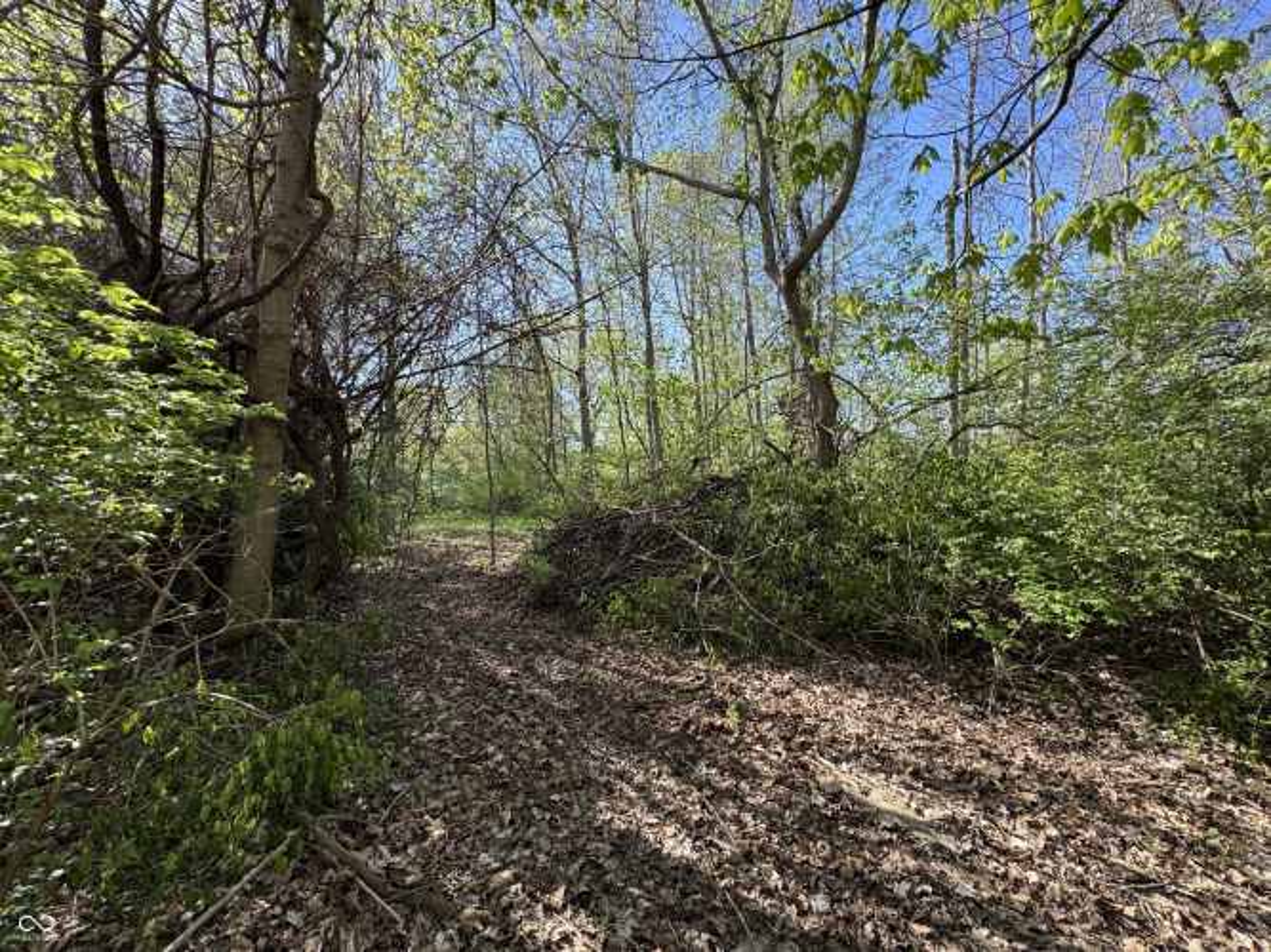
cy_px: 476
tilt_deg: +0.5
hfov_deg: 102.1
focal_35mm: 14
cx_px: 636
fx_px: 514
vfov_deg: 85.7
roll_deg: +1.9
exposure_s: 1/298
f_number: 2.2
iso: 40
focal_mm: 2.22
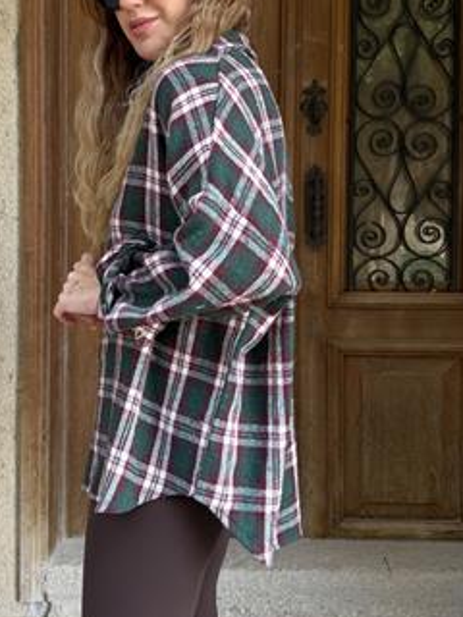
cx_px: 189
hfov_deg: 35.9
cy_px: 234
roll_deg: +0.7
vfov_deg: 46.4
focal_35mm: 40
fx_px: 713
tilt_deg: -0.4
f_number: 1.78
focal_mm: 6.76
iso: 125
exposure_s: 1/121
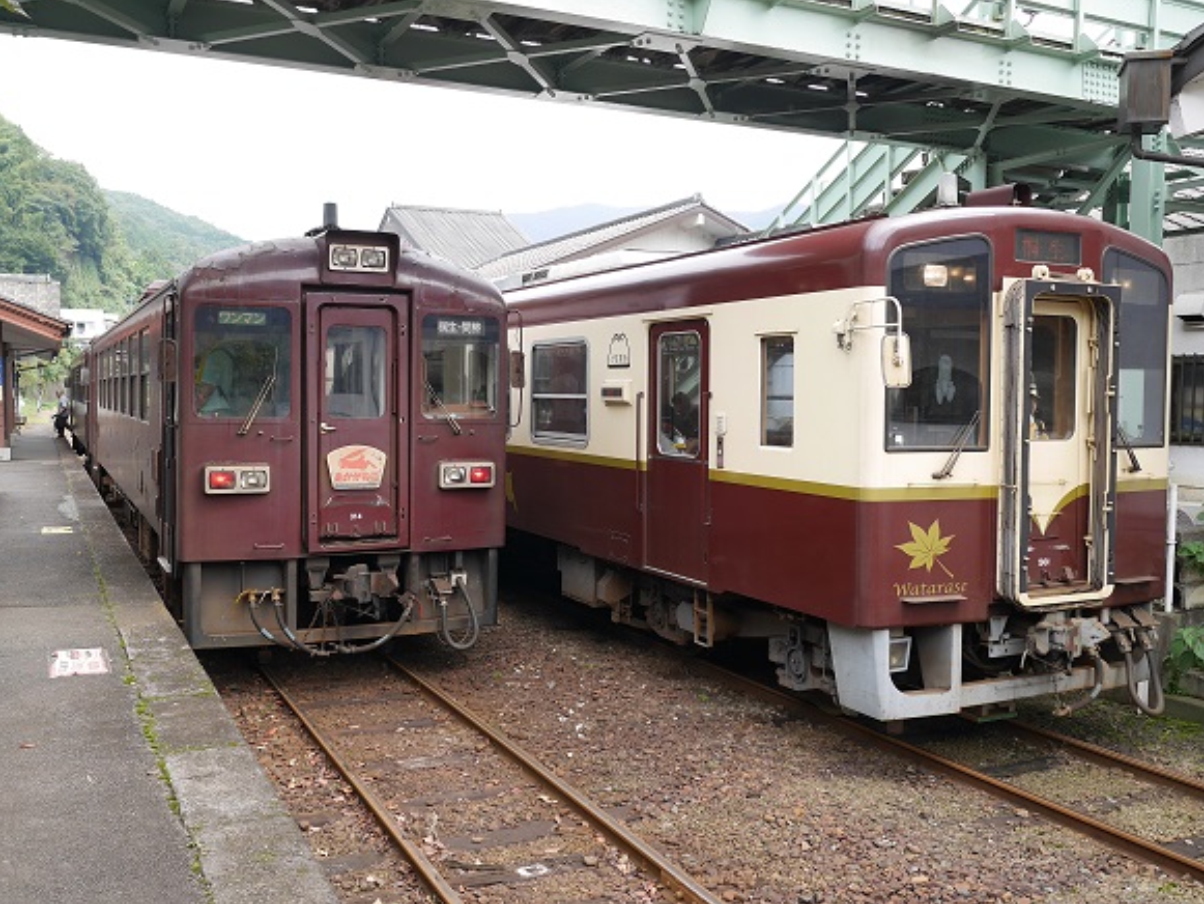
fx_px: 1148
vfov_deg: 43.0
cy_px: 456
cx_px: 583
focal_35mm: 33
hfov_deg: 55.3
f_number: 3.2
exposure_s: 1/400
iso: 200
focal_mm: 15
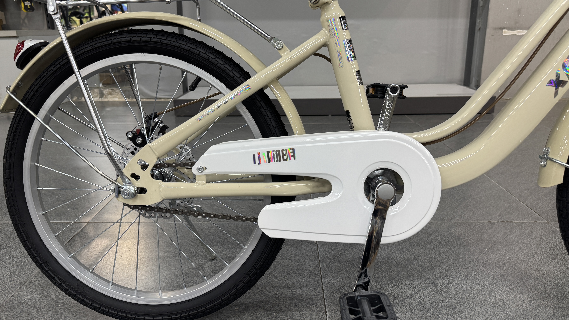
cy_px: 146
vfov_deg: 42.9
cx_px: 278
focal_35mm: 27
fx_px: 407
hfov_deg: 69.8
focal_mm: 6.76
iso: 125
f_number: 1.78
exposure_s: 1/121
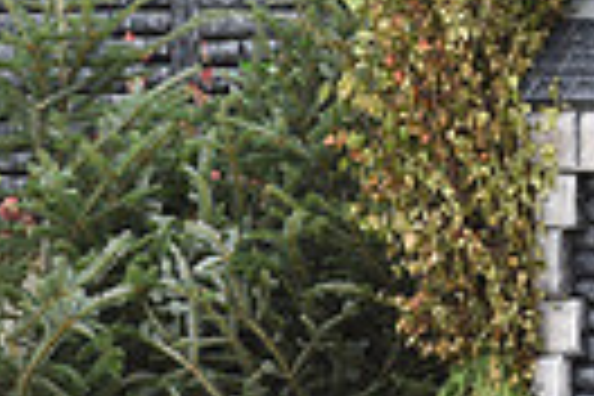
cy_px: -99
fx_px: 14519
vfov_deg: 1.6
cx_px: 1080
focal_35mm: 880
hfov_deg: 2.3
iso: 900
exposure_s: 1/800
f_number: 5
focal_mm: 200
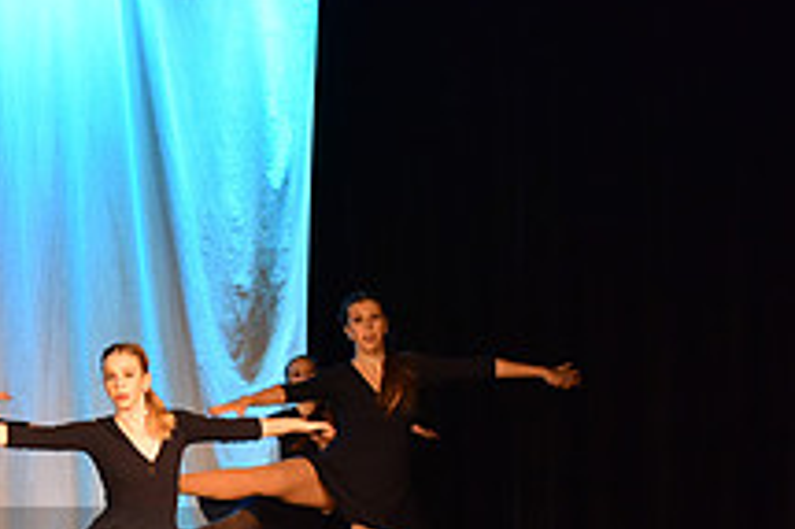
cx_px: -144
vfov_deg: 6.3
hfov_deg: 9.4
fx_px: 4766
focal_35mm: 216
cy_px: 605
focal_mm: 80
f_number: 4
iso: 2000
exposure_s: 1/160
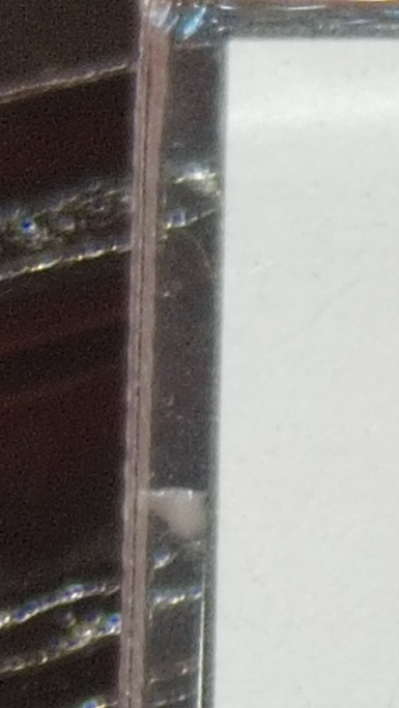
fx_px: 7727
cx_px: 1263
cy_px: 1090
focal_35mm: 411
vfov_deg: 5.2
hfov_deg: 2.9
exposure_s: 1/120
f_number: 1.8
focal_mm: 4.75
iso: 149
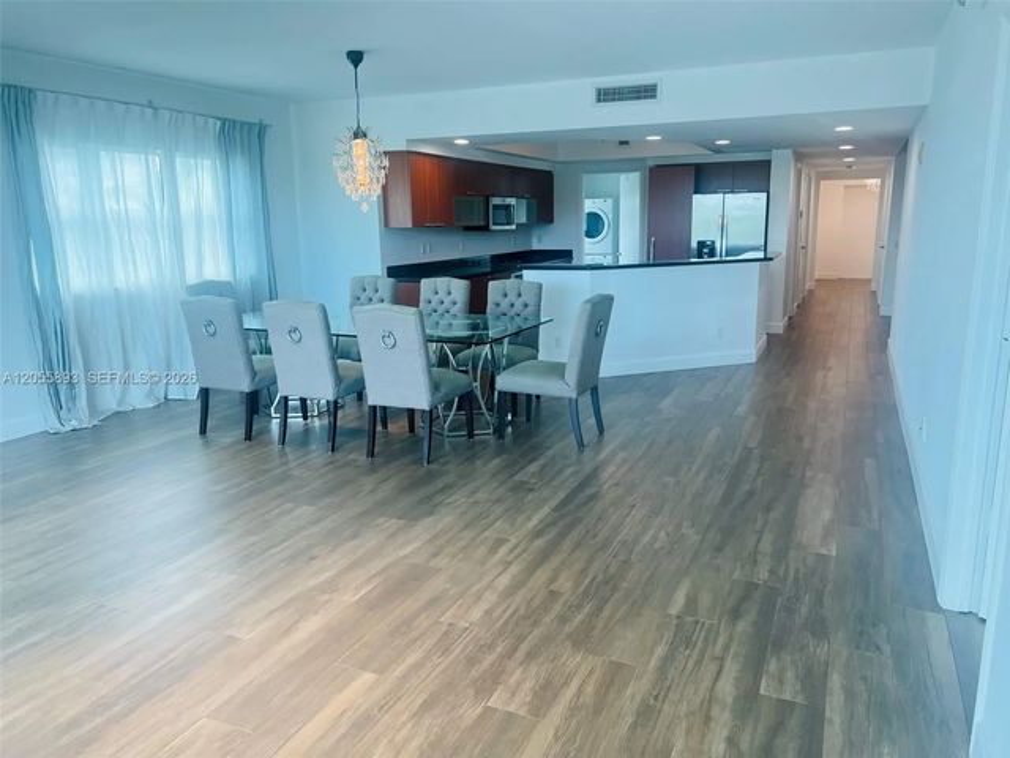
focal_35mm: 26
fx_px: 759
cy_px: 379
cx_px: 505
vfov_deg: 53.1
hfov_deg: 67.3
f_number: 1.5
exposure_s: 1/120
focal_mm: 5.7
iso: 100
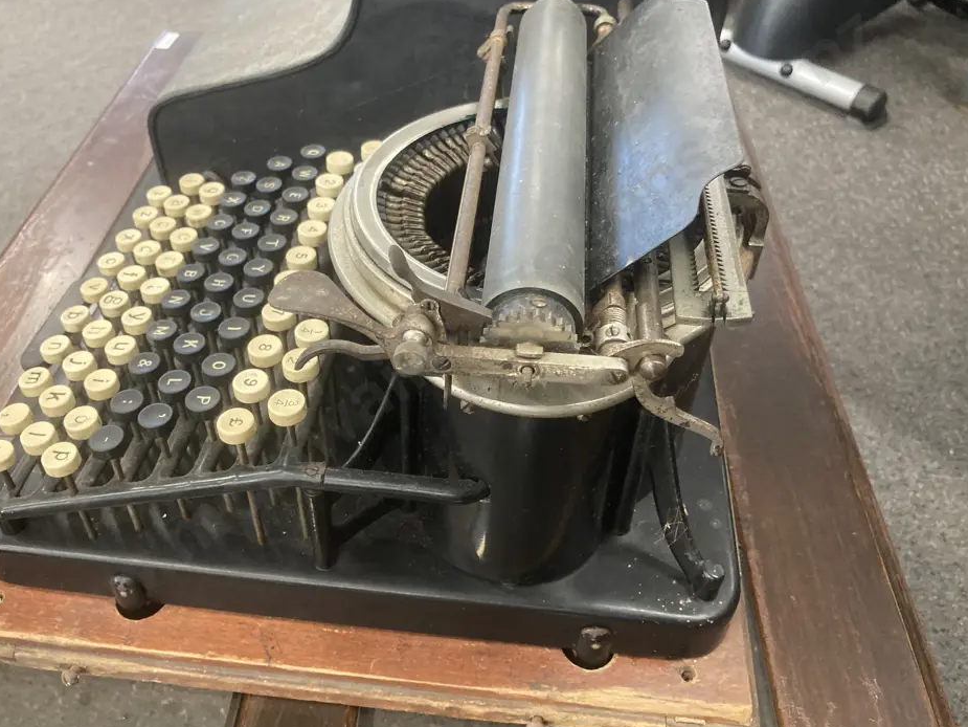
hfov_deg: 58.3
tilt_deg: -42.5
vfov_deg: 45.4
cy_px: 348
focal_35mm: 31
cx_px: 442
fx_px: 867
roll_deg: +2.8
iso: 250
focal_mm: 3.99
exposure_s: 1/50
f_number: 1.8
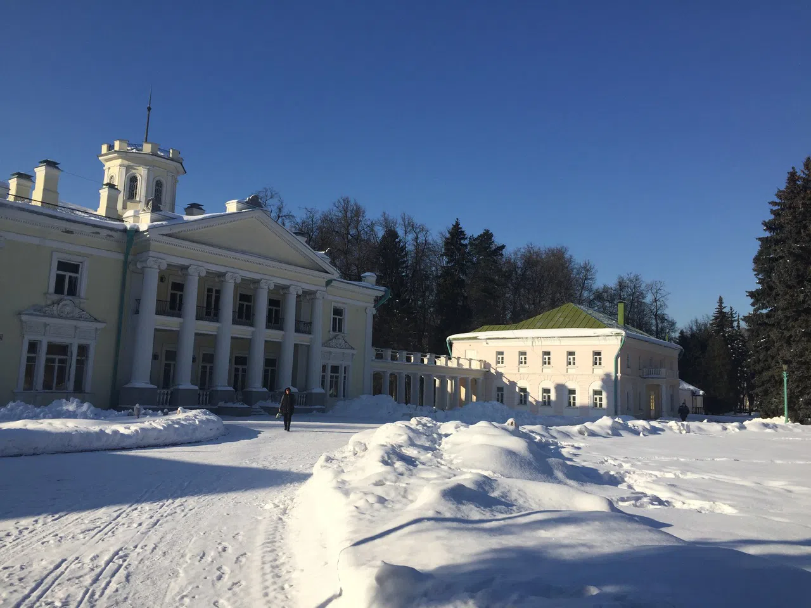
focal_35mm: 29
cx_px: 406
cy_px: 304
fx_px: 679
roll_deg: -1.2
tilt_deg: +6.7
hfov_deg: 61.7
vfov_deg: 48.2
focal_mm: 4.15
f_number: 2.2
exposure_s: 1/3597
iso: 32
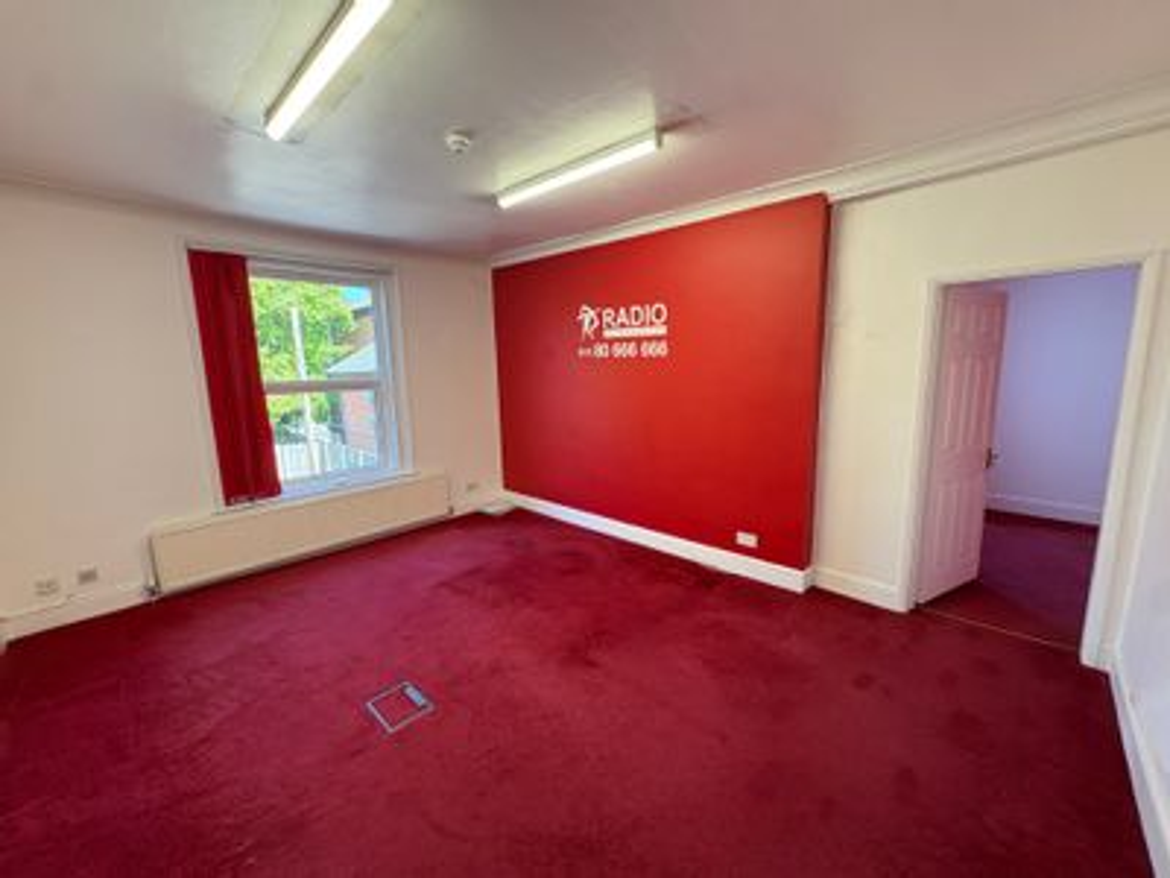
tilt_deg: -8.5
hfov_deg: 102.1
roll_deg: +1.9
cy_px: 439
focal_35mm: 14
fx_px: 473
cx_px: 585
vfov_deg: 85.7
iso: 125
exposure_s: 1/100
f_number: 2.2
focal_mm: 2.22
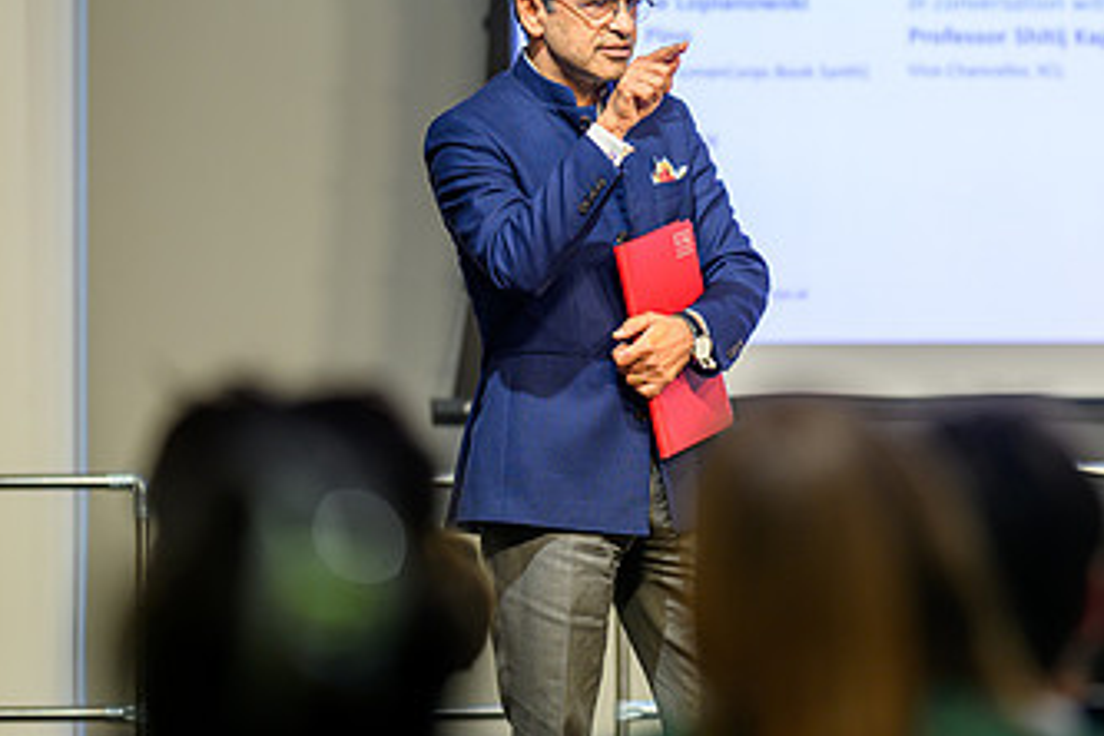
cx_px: 739
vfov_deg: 5.8
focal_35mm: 236
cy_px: 187
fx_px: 7237
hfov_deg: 8.7
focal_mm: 135
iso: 80
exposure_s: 1/125
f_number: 1.8
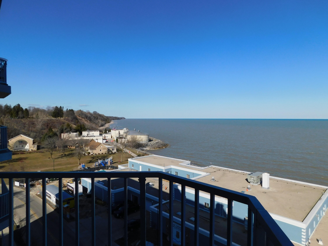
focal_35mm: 23
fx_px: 218
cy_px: 123
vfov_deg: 58.9
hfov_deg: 73.9
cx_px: 164
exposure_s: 1/800
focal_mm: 4
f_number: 6
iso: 125
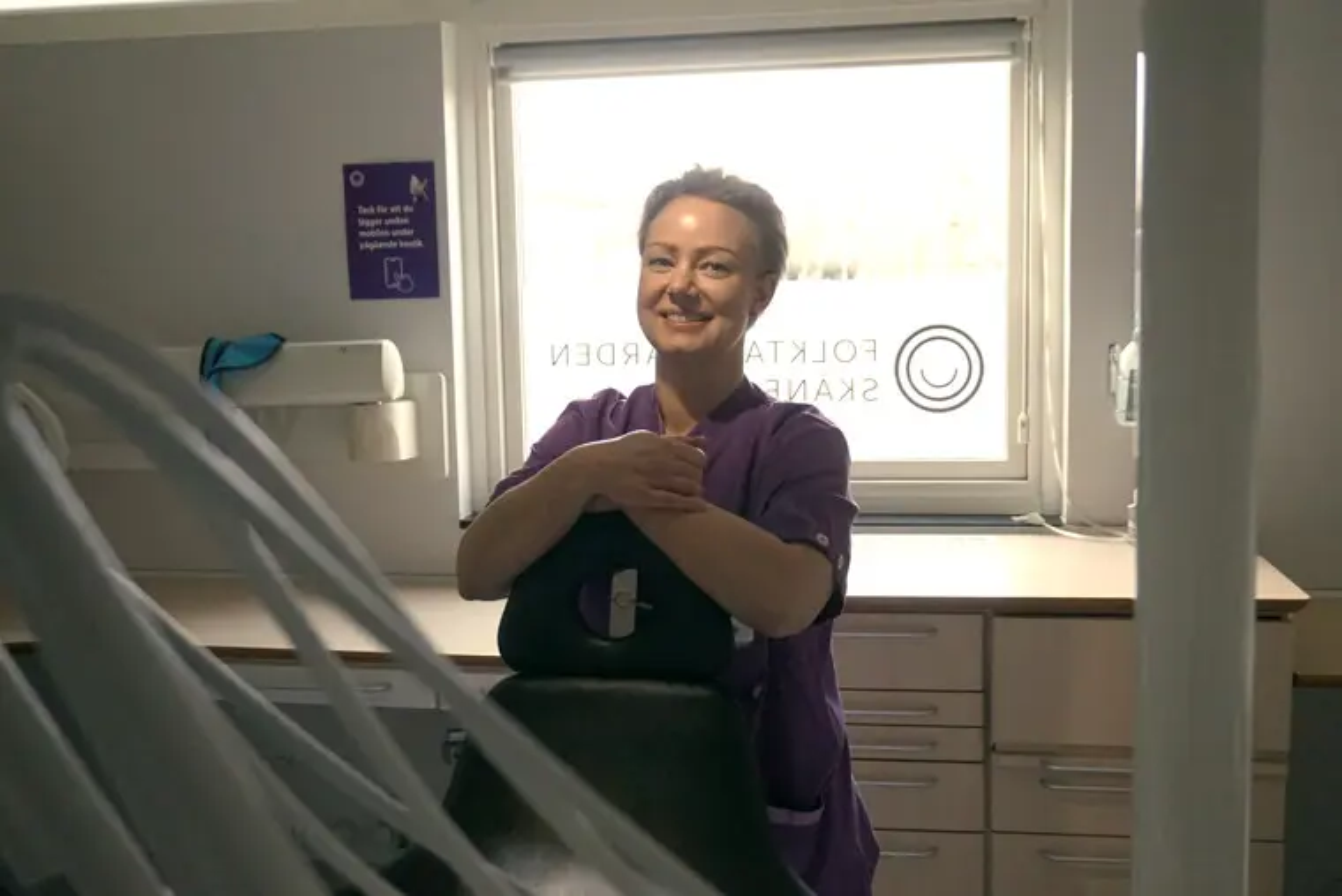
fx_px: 1398
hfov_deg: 51.3
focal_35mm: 38
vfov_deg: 35.5
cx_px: 671
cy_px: 448
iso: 3200
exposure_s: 1/160
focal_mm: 25
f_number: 4.5
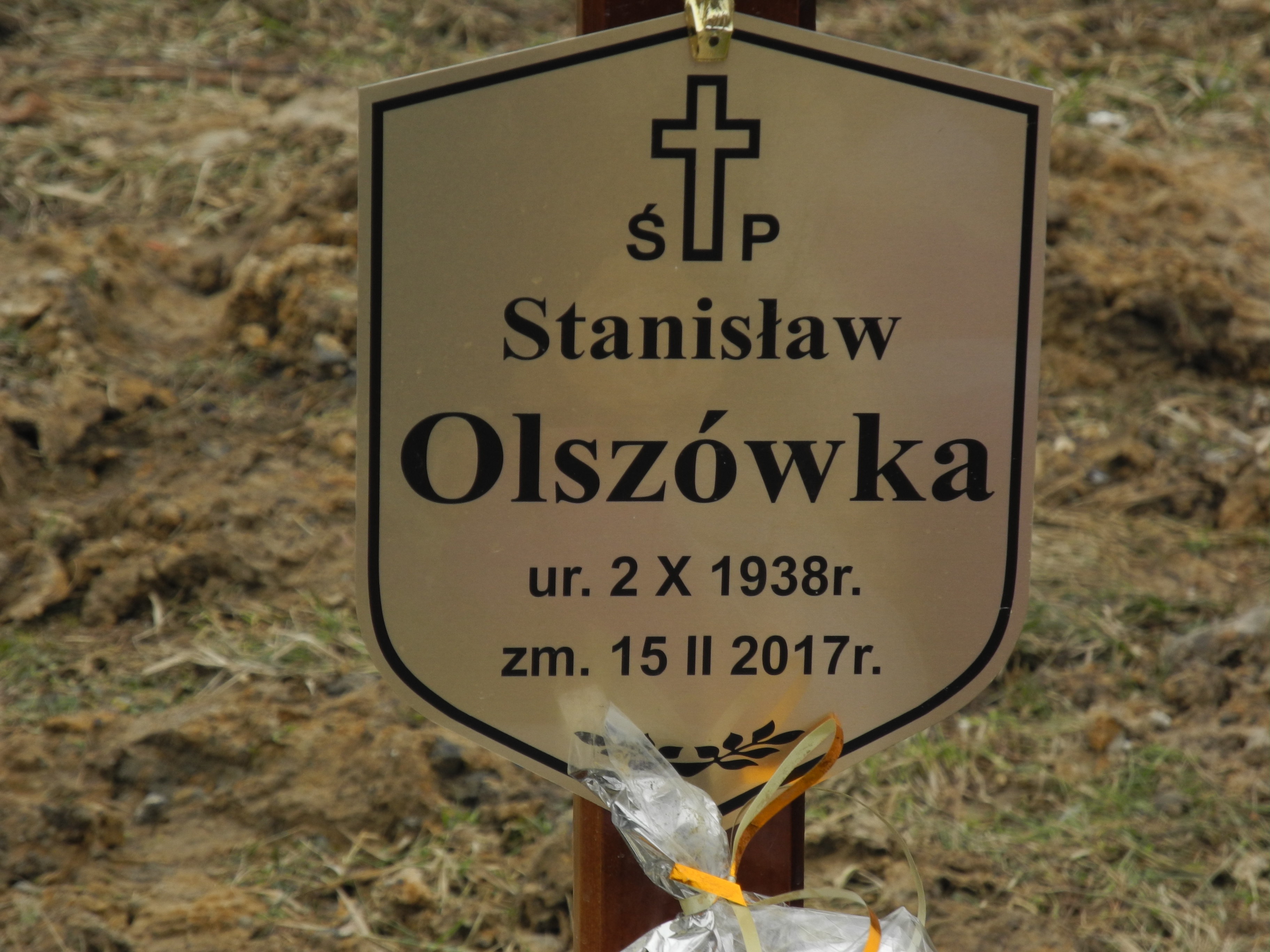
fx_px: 7338
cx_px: 635
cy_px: 476
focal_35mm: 200
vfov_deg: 7.4
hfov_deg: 9.9
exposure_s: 1/80
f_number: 5.6
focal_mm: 42.6
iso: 100
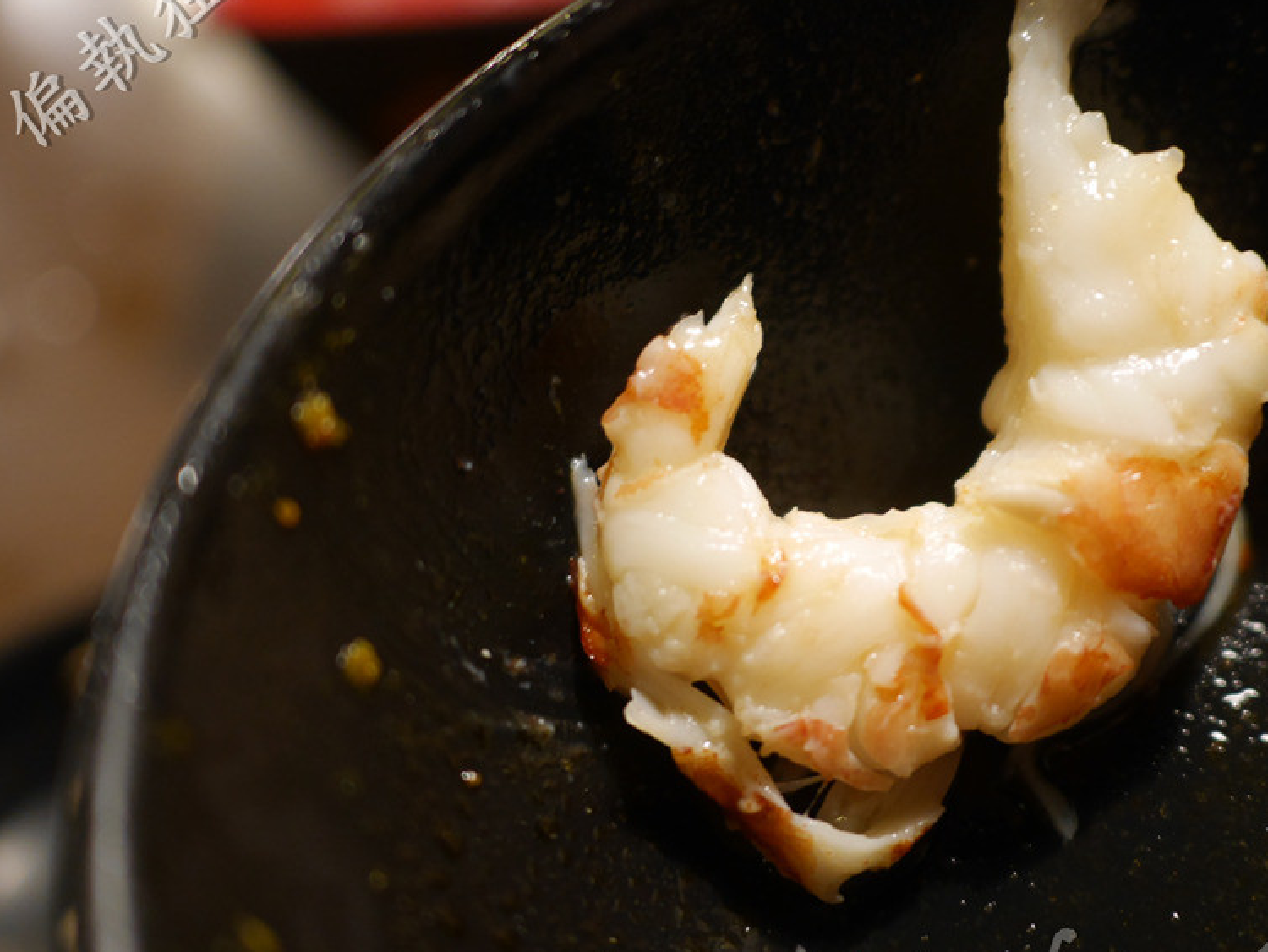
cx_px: 830
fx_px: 1466
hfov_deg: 46.2
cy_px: 462
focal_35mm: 40
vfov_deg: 36.0
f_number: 1.7
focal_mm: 15
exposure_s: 1/60
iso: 800
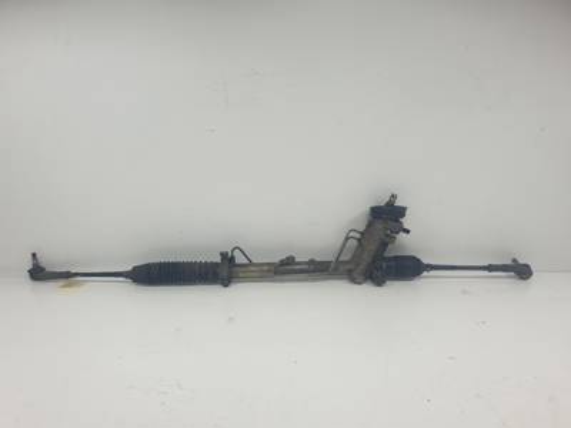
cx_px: 286
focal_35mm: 26
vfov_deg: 53.1
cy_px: 214
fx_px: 429
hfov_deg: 67.3
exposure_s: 1/279
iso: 50
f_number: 2.4
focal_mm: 4.3
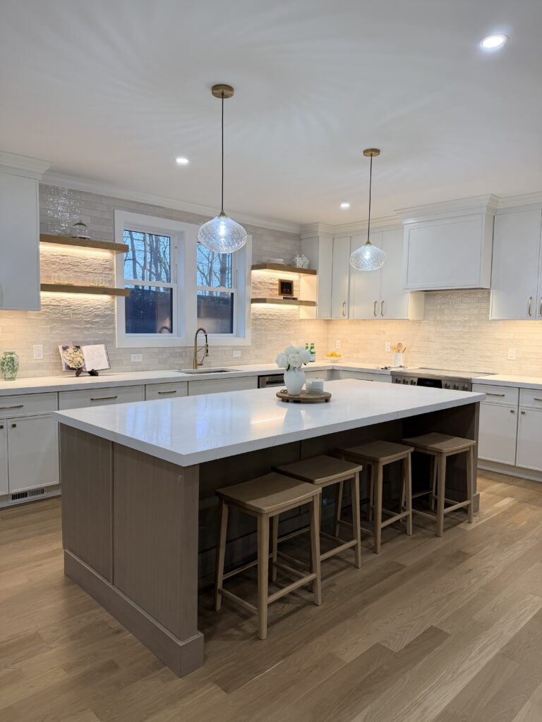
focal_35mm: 24
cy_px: 361
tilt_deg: -4.9
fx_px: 501
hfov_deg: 56.8
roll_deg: -1.1
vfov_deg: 71.6
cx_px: 271
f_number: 1.78
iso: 100
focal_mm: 6.76
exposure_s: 1/120
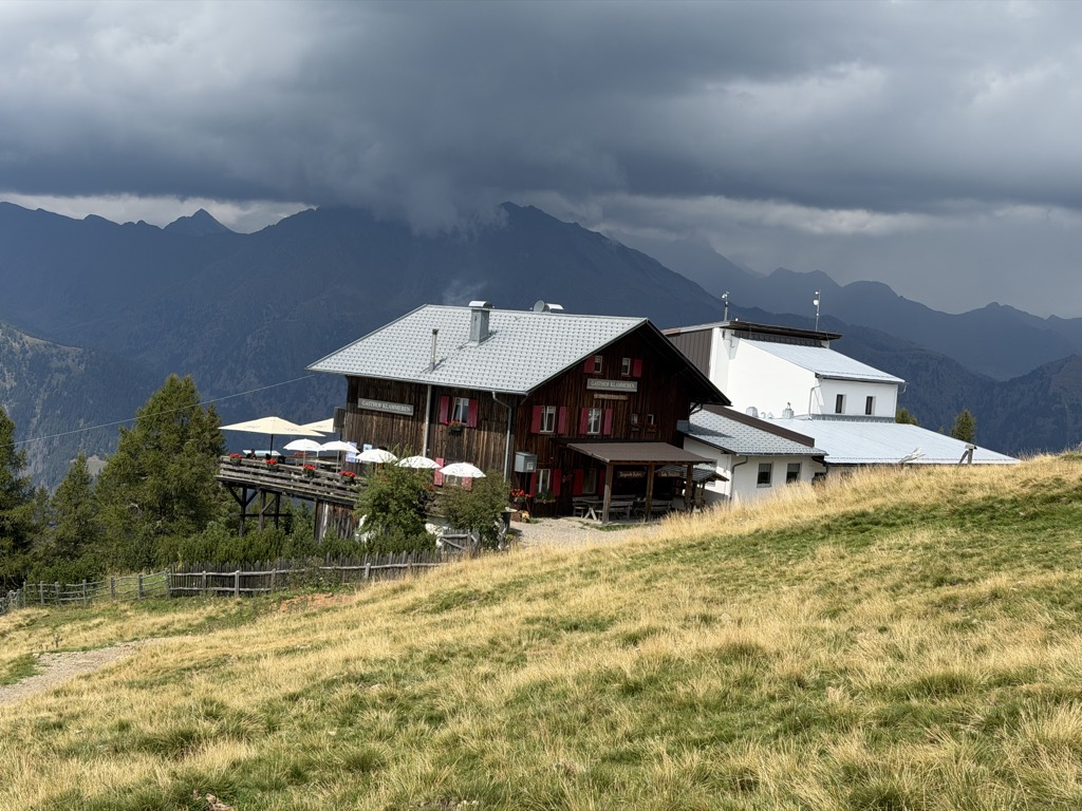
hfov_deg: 39.7
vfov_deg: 30.3
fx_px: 1500
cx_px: 541
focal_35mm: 48
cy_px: 406
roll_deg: -5.2
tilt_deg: -1.8
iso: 64
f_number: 1.78
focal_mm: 6.76
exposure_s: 1/4878
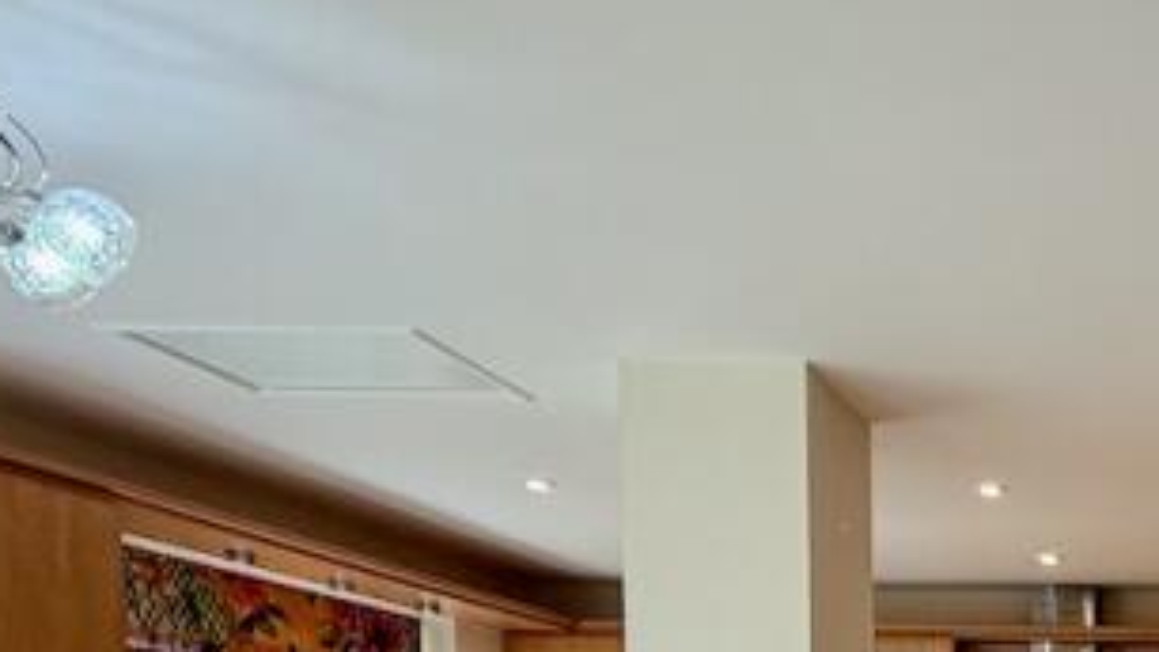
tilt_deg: -2.8
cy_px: 933
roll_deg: -0.6
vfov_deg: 20.6
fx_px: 1567
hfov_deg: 33.9
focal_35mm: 51
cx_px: 1345
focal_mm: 2.22
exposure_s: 1/100
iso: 80
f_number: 2.2
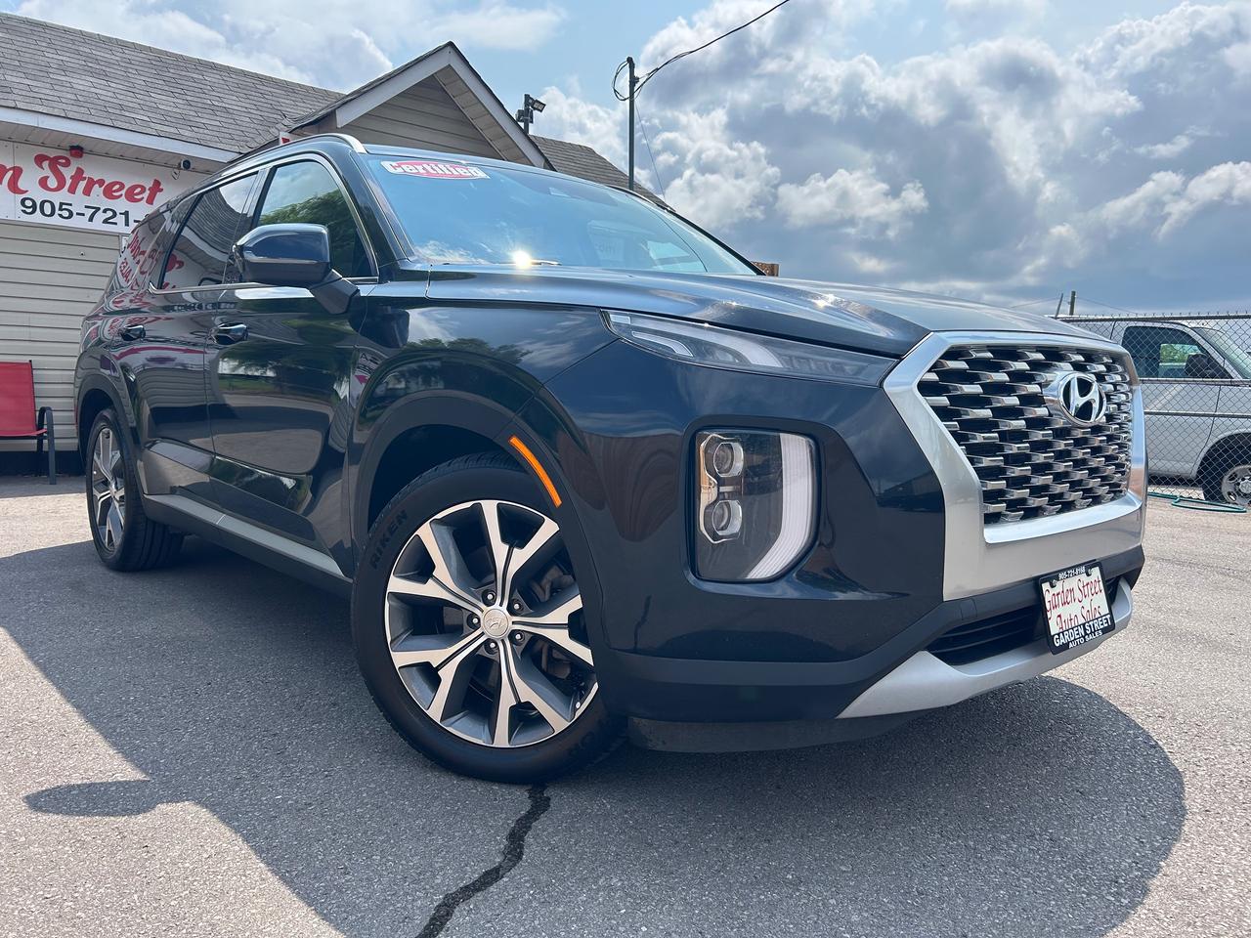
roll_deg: -1.1
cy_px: 469
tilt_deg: -3.8
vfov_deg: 53.1
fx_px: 940
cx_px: 626
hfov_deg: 67.3
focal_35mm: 26
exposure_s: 1/4274
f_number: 1.5
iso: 50
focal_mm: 5.7
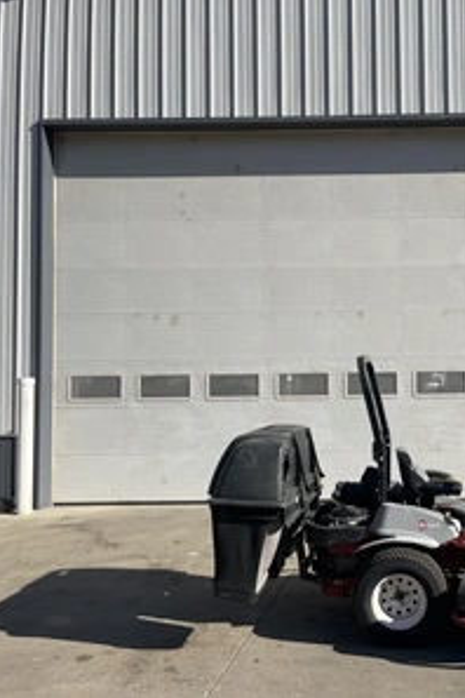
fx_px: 678
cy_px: 348
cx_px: 409
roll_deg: +0.4
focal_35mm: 35
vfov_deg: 54.4
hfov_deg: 35.8
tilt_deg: +2.3
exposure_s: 1/3922
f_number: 1.6
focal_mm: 5.1
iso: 32
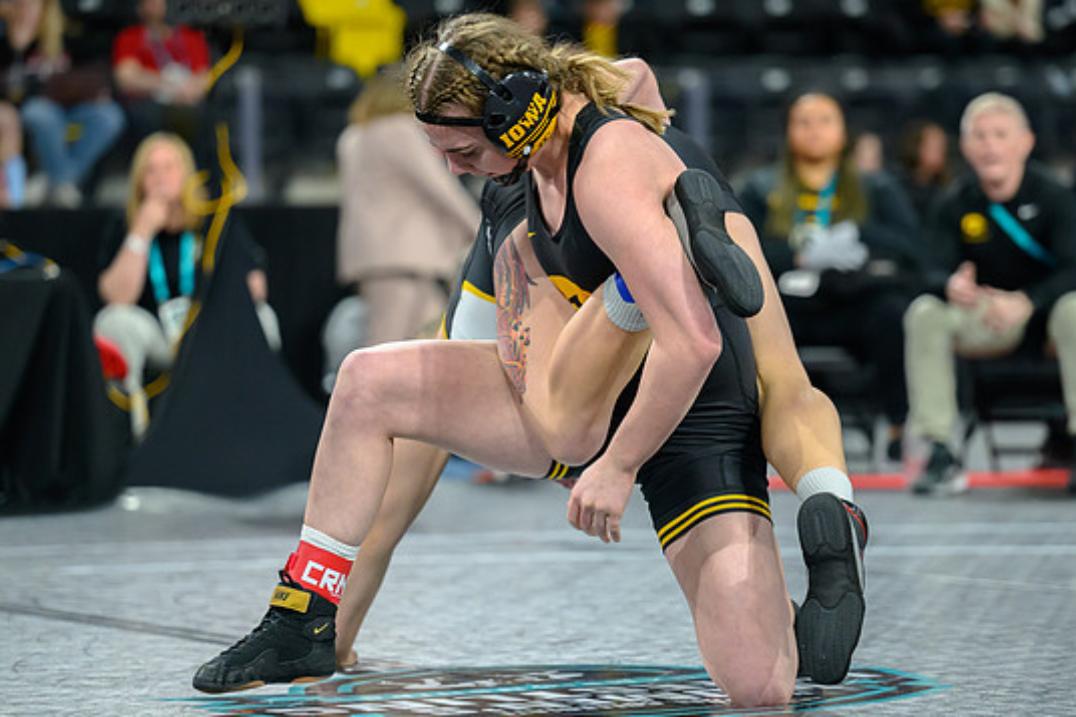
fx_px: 4780
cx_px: 559
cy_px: 400
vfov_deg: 8.6
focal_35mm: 160
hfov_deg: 12.8
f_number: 2.8
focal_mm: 125
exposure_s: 1/800
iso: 4000
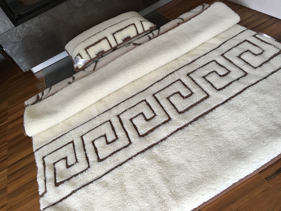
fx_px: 235
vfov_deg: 48.2
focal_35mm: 29
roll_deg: +25.5
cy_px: 106
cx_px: 140
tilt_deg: -43.0
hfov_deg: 61.7
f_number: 2.2
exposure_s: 1/33
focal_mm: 4.15
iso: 125
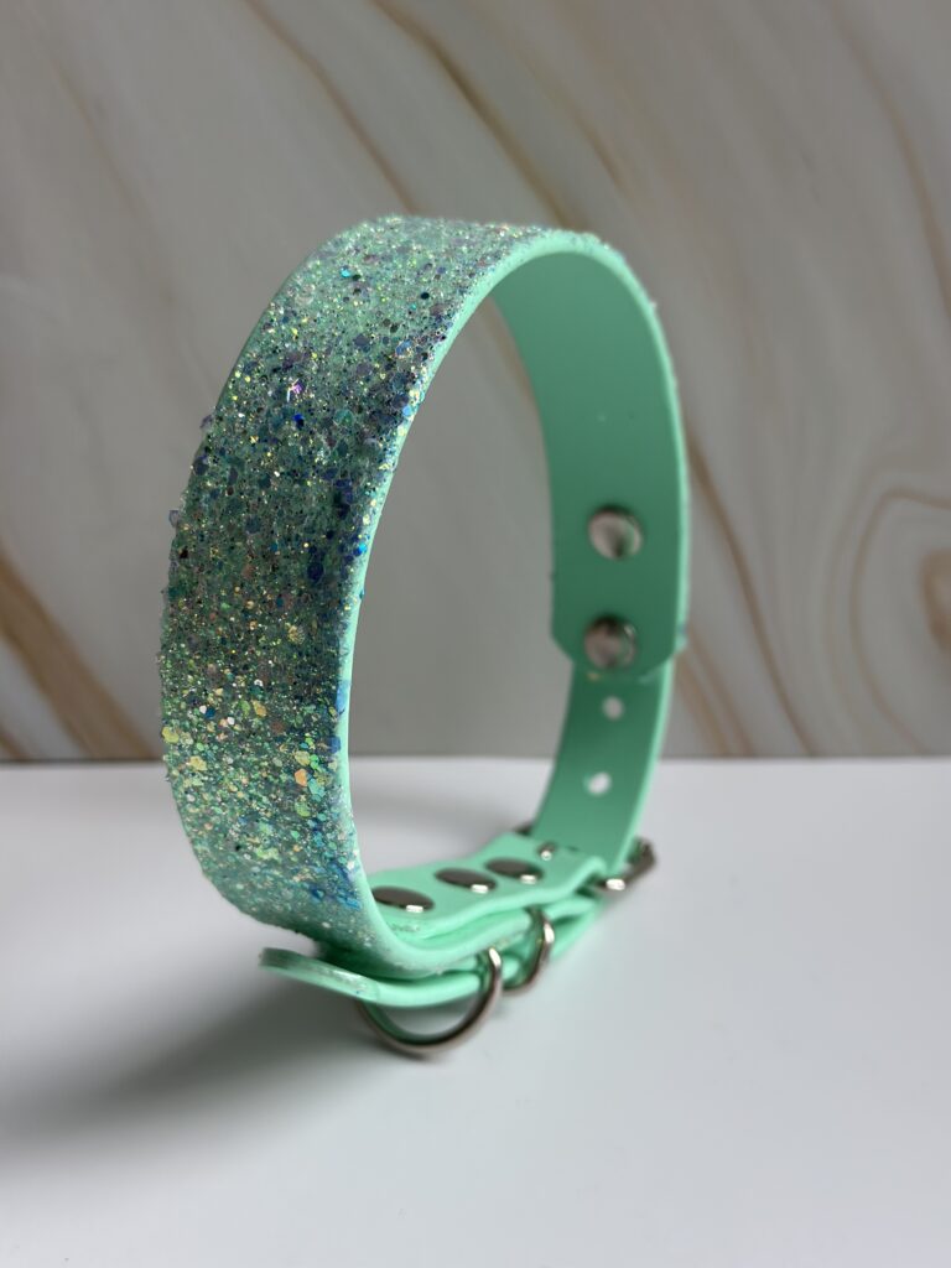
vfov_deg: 39.7
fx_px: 1758
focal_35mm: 48
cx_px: 476
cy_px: 634
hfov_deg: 30.3
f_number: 1.78
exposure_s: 1/258
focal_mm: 6.86
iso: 80
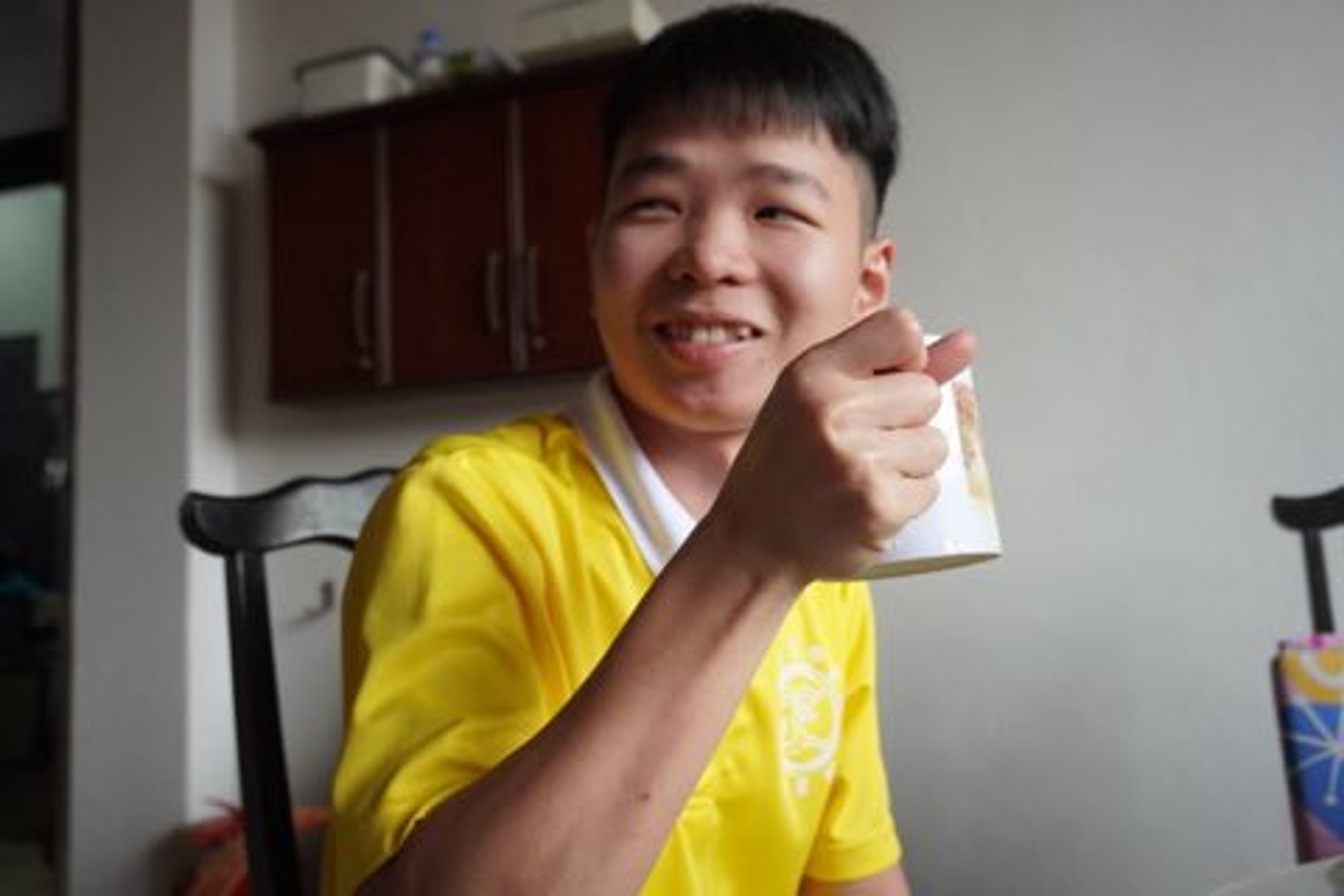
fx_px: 1232
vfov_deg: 40.0
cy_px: 448
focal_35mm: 33
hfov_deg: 57.2
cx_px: 672
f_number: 4
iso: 2000
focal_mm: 22
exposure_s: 1/160
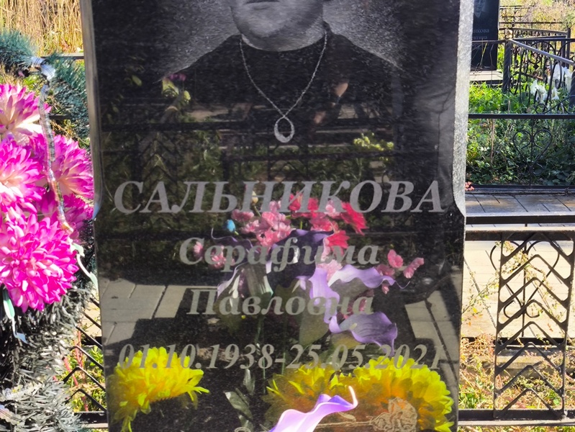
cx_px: 288
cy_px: 216
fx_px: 831
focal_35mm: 50
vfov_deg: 29.1
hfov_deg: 38.2
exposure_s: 1/369
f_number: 1.7
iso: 50
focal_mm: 4.71
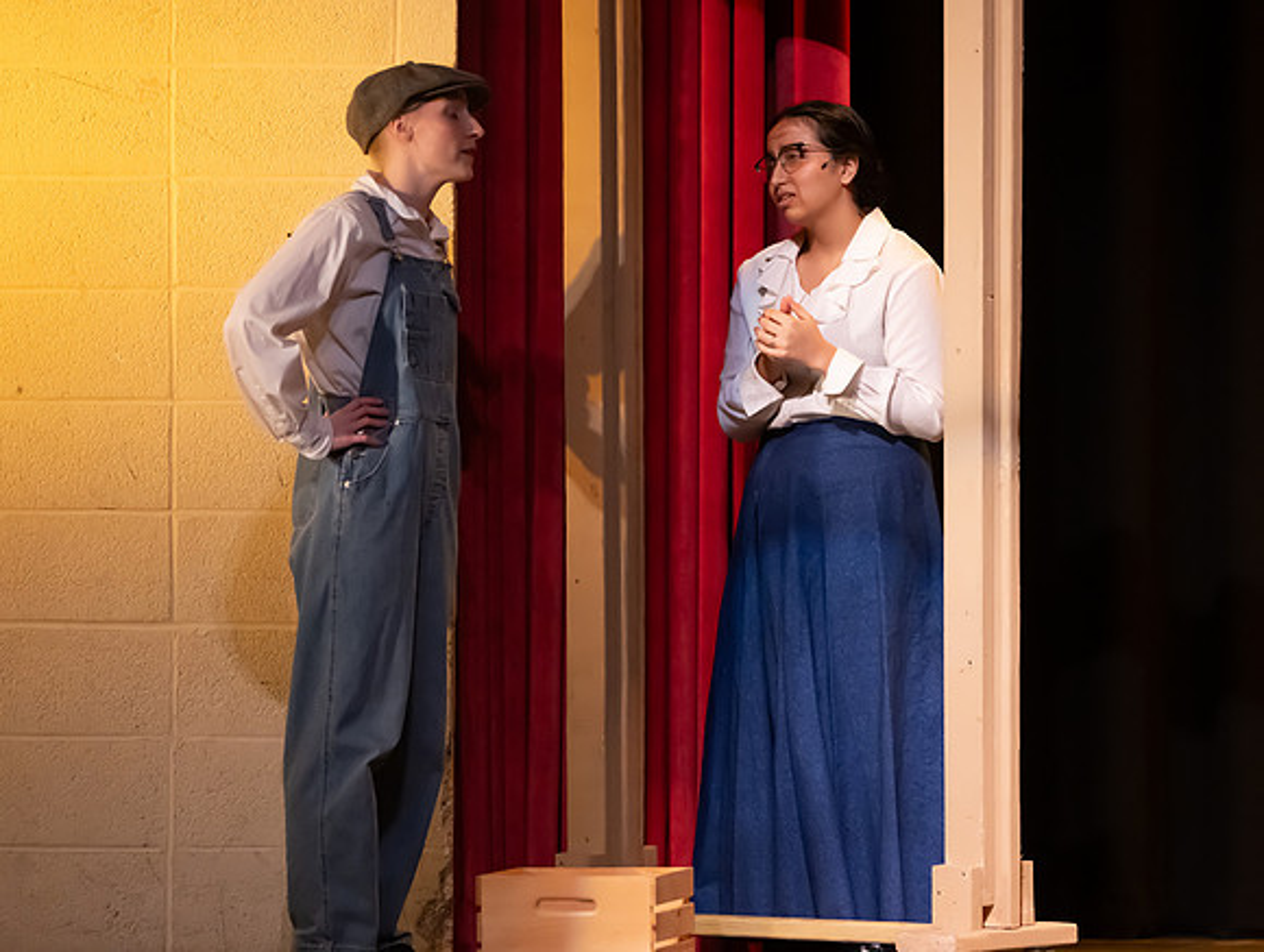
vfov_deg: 4.1
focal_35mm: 365
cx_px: 709
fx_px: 13350
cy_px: 418
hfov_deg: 5.4
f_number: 2.8
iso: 9000
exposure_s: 1/250
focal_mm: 300
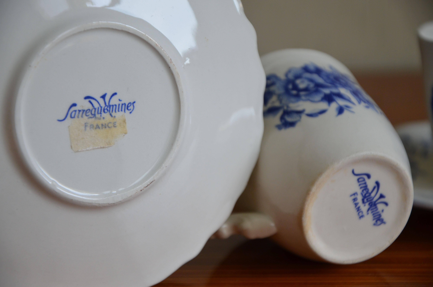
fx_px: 1890
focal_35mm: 158
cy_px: 144
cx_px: 216
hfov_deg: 13.1
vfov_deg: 8.7
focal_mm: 105
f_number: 5.6
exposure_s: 1/125
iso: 560
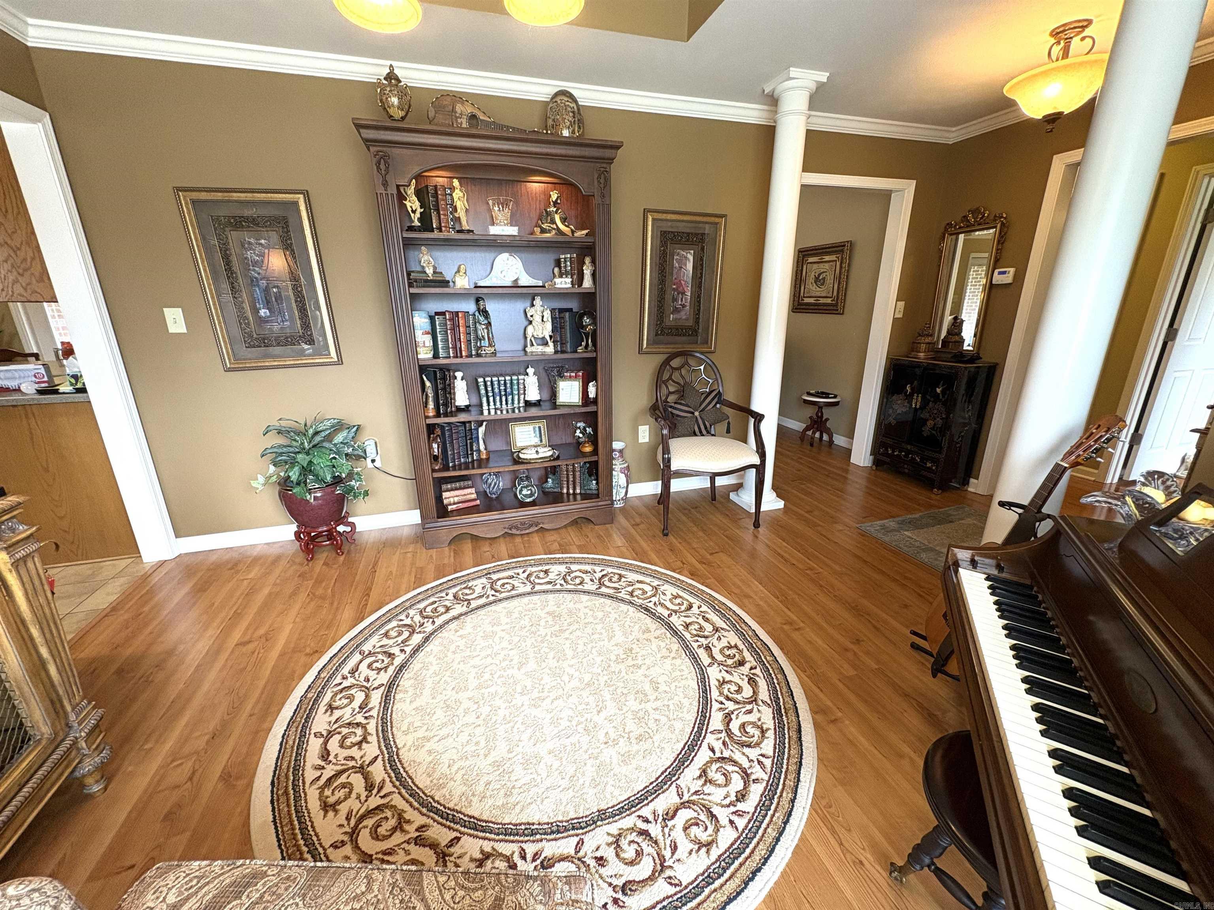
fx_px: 491
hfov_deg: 102.1
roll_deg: +0.8
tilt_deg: -17.1
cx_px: 607
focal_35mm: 14
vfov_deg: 85.7
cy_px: 455
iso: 200
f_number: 2.2
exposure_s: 1/60
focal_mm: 2.22
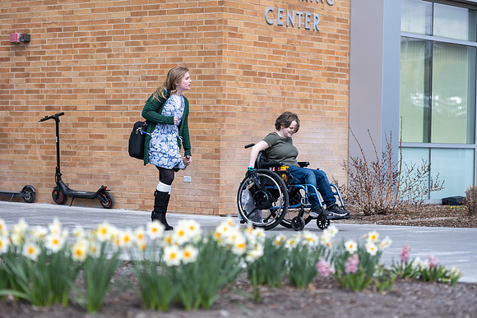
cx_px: 243
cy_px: 163
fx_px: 1418
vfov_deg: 12.8
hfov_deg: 19.1
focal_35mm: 107
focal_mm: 100
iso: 100
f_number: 2.8
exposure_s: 1/1250
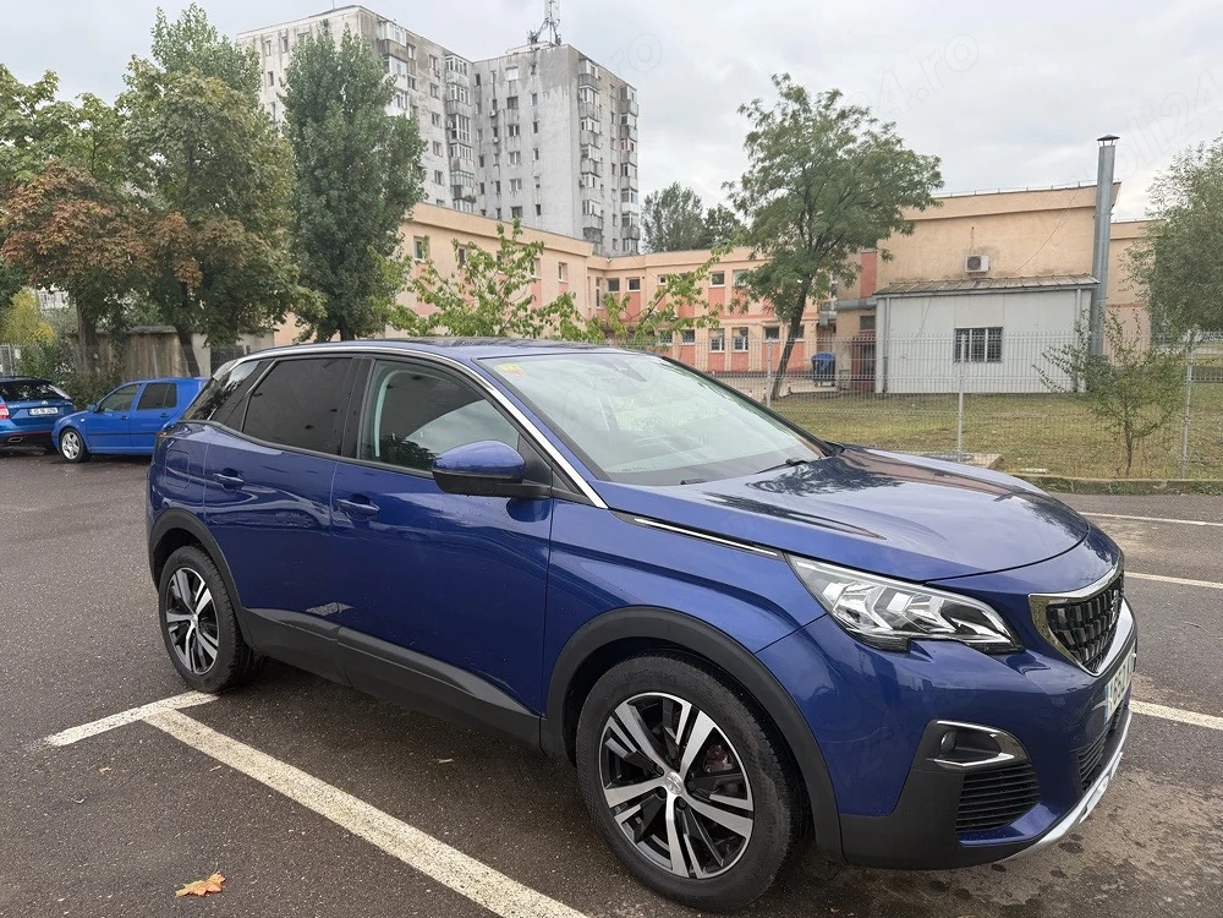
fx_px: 848
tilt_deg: -8.0
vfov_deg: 56.8
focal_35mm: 24
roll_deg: +1.3
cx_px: 612
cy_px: 459
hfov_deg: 71.6
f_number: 1.78
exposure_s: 1/1192
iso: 80
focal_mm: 6.76
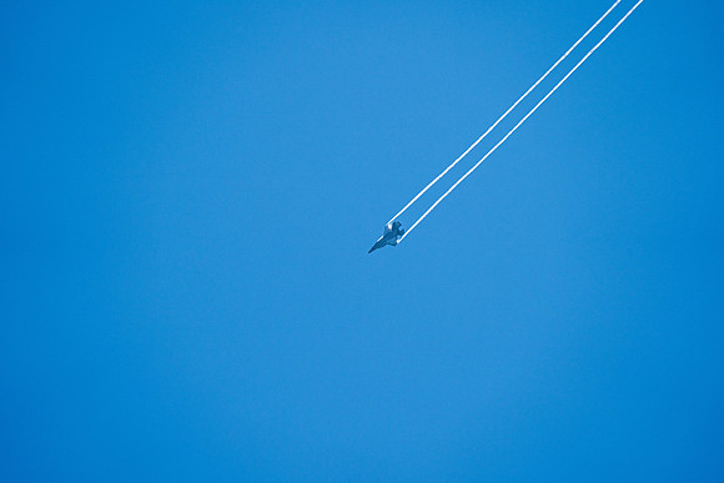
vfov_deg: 3.4
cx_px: 362
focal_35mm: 400
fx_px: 8046
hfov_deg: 5.2
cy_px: 242
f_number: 10
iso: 640
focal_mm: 400
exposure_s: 1/1250
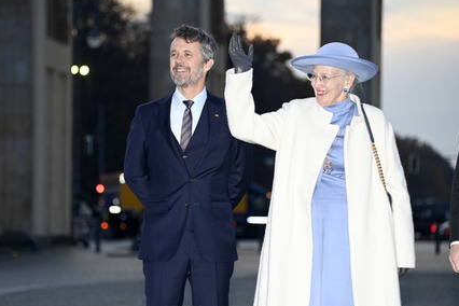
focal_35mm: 201
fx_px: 2563
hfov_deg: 10.2
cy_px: 156
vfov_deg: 6.8
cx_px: 221
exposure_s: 1/250
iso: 1600
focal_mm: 190
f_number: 5.6
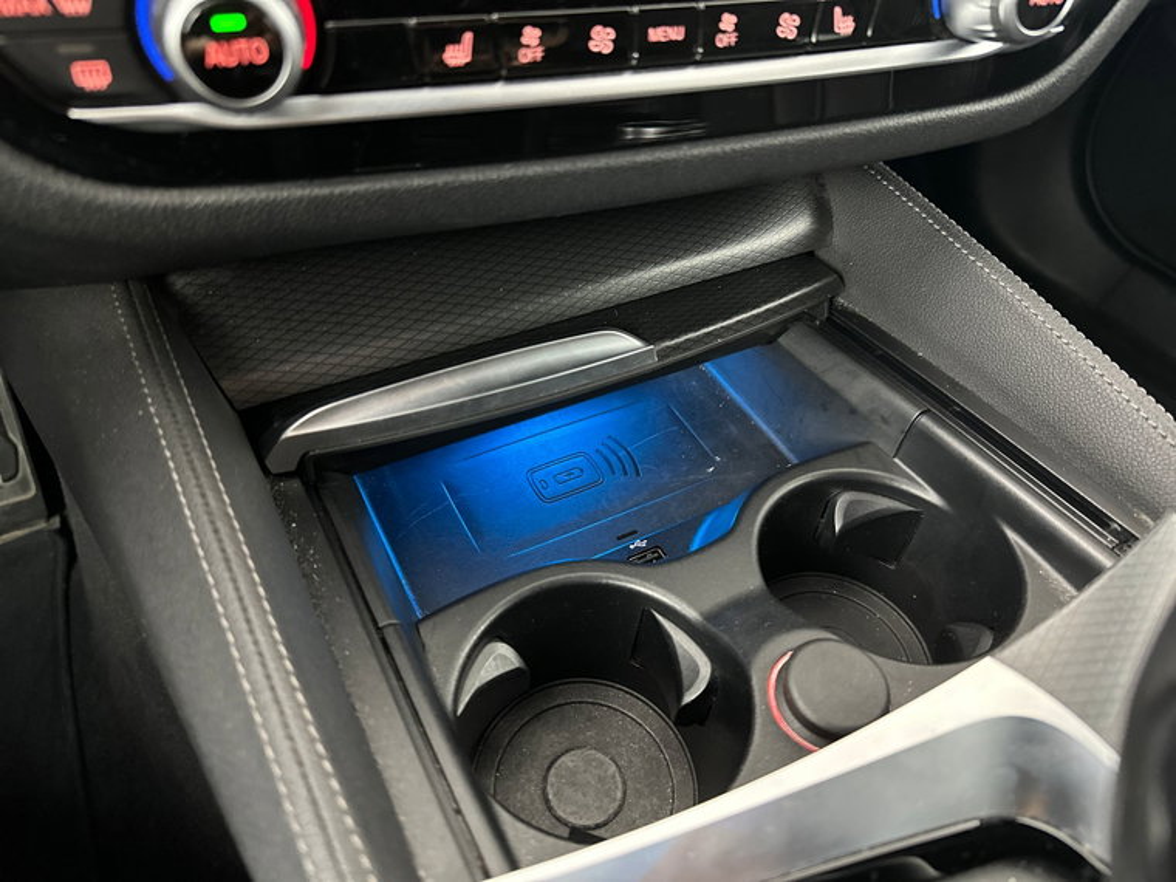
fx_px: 815
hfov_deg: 71.6
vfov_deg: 56.8
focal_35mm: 24
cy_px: 441
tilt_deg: -46.0
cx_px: 588
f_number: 1.78
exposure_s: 1/31
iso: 1000
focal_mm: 6.86
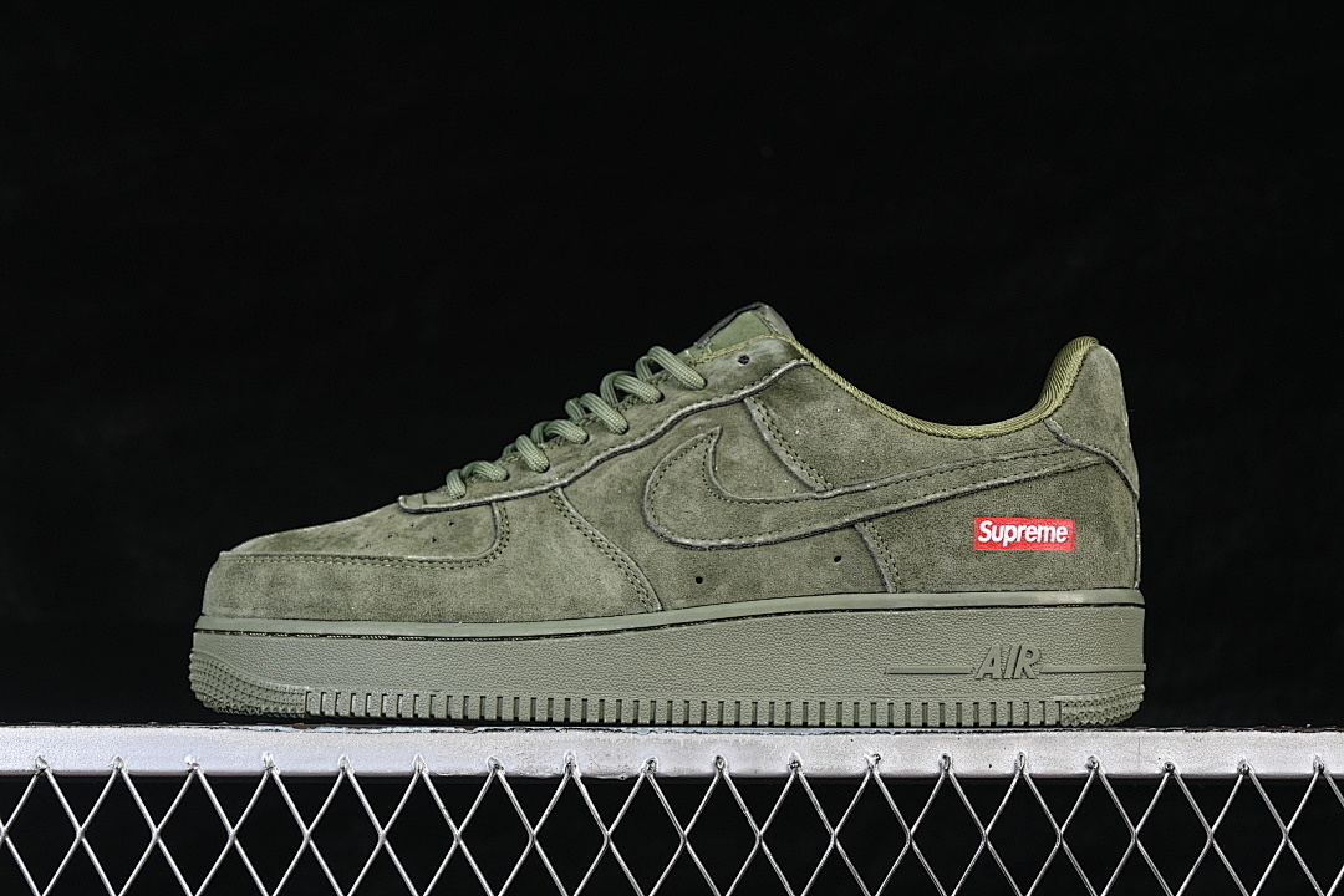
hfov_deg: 27.0
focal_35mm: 75
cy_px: 448
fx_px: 2800
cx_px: 672
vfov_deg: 18.2
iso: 160
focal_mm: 50
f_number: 6.3
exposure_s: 1/60
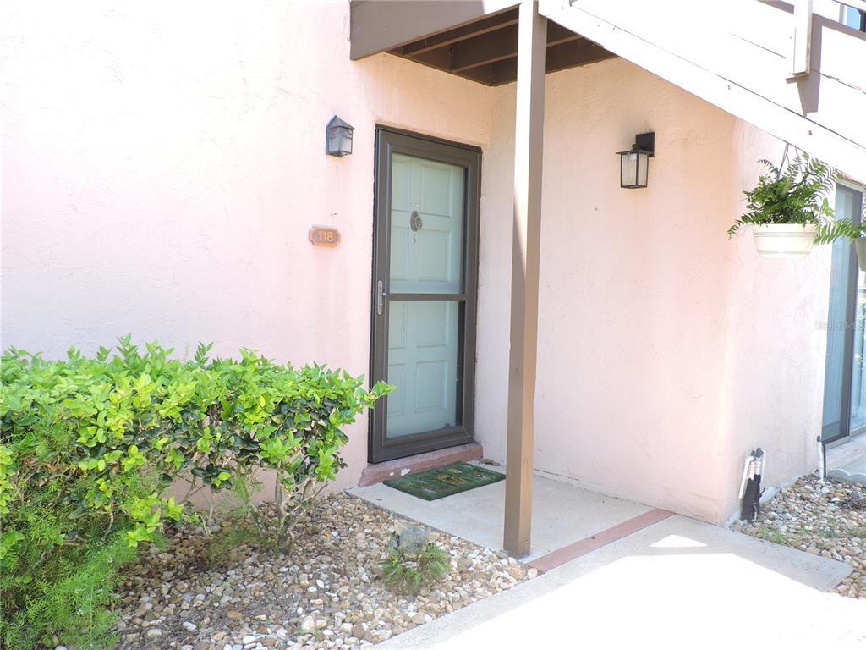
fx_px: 700
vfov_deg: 49.7
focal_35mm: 28
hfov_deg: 63.4
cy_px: 325
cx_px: 433
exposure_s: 1/80
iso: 100
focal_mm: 5
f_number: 3.1
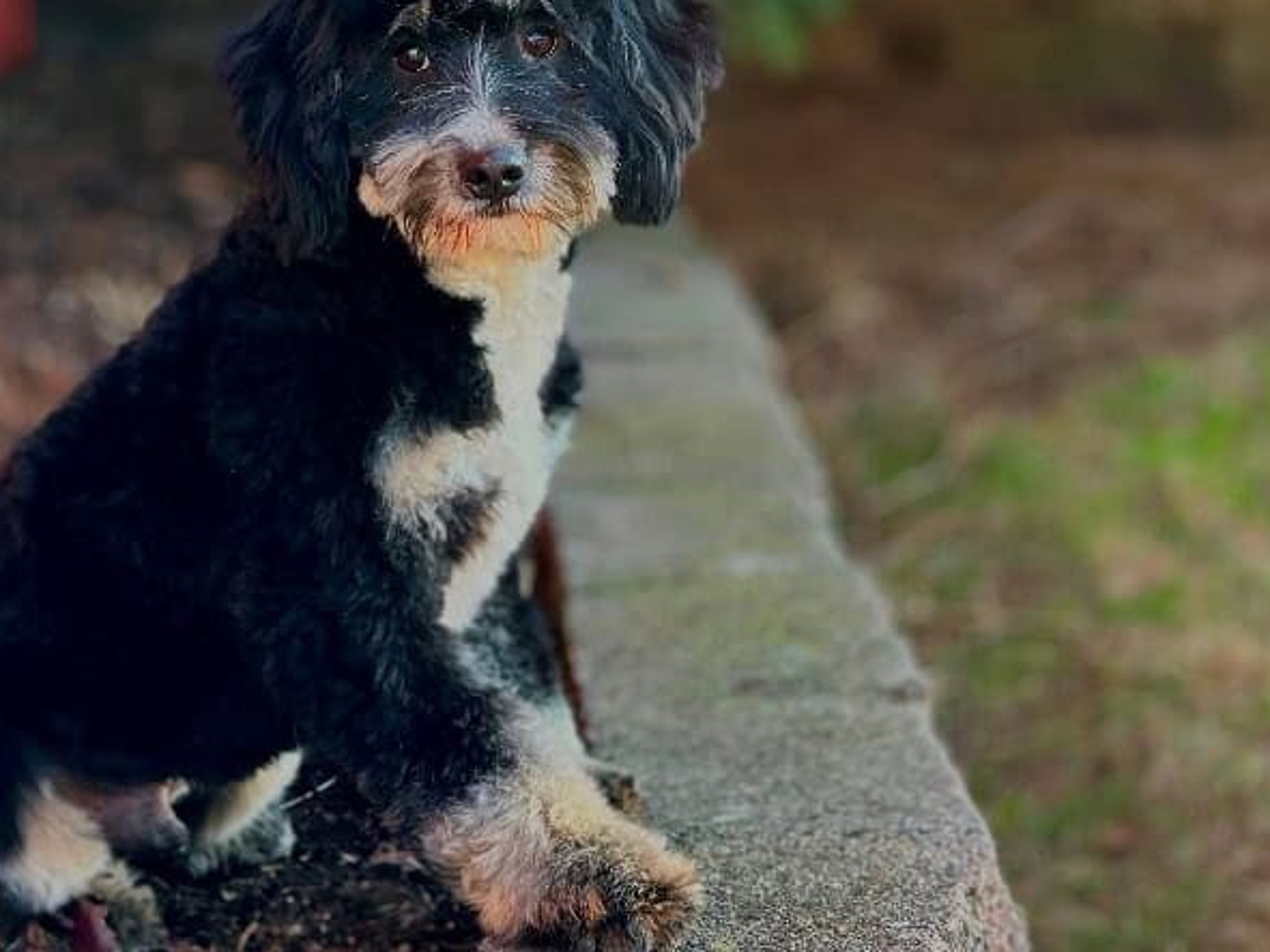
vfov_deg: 22.6
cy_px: 430
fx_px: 2384
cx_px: 451
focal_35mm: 65
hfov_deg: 29.7
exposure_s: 1/172
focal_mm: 6.9
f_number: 1.8
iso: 100
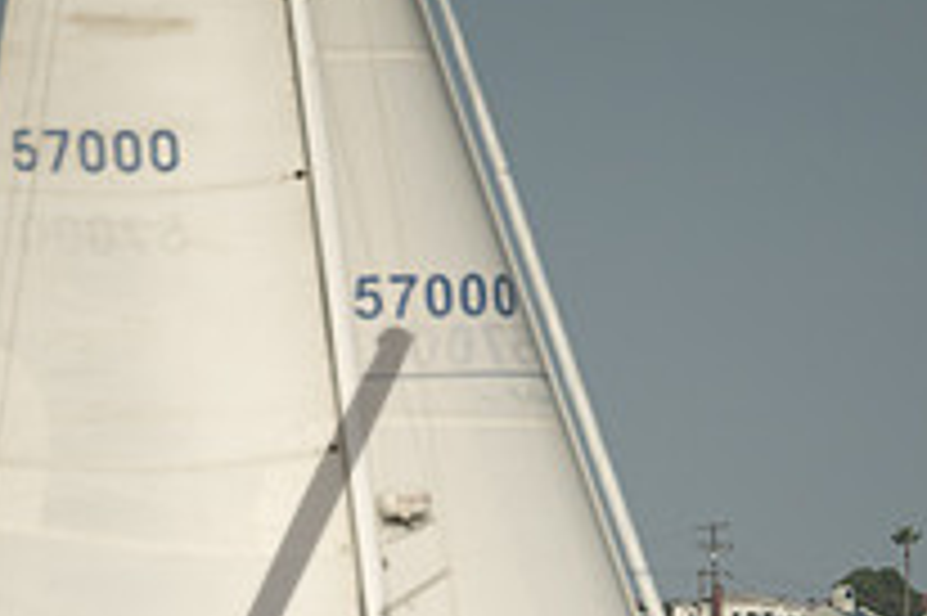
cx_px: 454
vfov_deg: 1.2
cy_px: 839
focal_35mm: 1126
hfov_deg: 1.8
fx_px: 28971
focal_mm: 400
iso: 400
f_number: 5.6
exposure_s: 1/4000
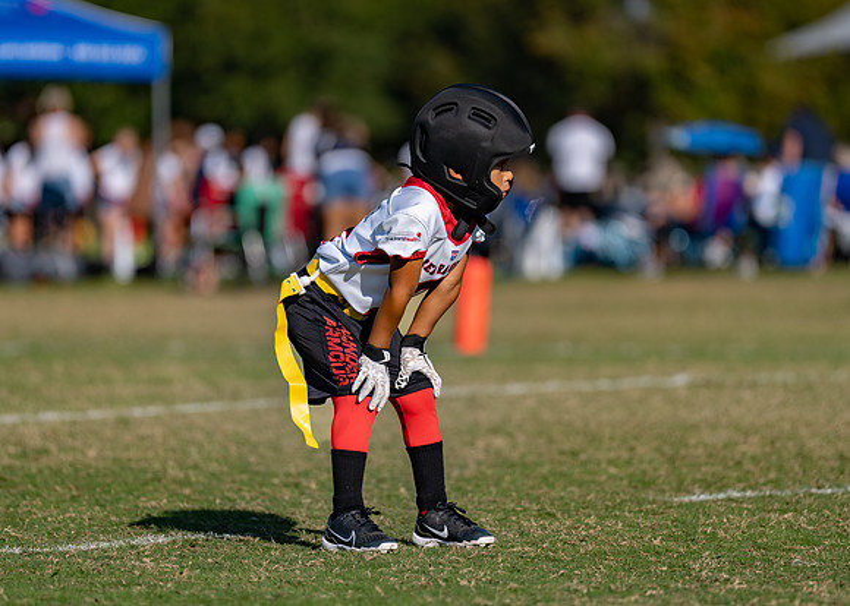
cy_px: 270
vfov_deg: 5.1
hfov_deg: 7.1
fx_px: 6809
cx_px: 403
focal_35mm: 282
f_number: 2.8
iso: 100
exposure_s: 1/3200
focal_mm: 200
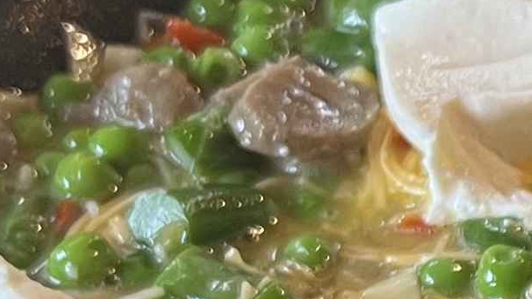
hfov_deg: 10.9
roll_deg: +2.0
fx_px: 2638
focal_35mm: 187
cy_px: 516
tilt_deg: -41.5
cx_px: 901
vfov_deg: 6.4
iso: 125
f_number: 1.5
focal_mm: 5.7
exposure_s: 1/60
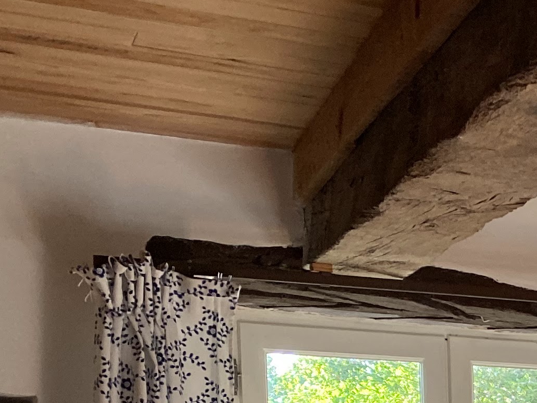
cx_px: 952
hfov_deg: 16.3
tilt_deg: -5.8
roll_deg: -0.1
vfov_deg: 13.2
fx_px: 1582
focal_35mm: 102
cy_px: 715
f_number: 1.8
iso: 125
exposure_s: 1/102
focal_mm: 4.25
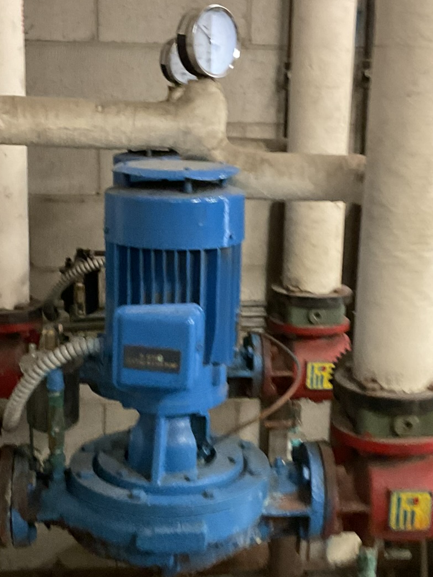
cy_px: 344
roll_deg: +0.0
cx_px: 195
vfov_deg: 33.7
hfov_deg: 25.6
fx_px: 951
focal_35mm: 57
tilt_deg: -18.6
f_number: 1.8
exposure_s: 1/40
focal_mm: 3
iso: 320
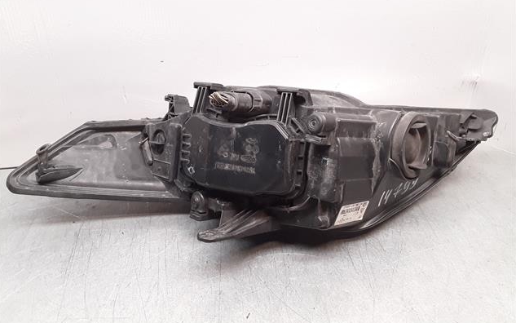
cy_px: 138
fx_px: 422
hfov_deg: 62.9
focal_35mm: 30
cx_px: 256
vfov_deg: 41.8
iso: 80
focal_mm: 2.91
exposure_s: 1/50
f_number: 1.9
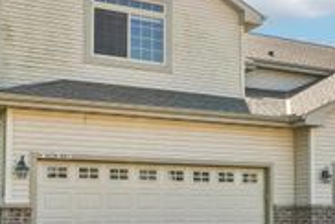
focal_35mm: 63
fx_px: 587
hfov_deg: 31.4
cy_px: 118
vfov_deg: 21.6
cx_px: 237
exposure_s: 1/125
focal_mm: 23
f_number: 8
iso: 100
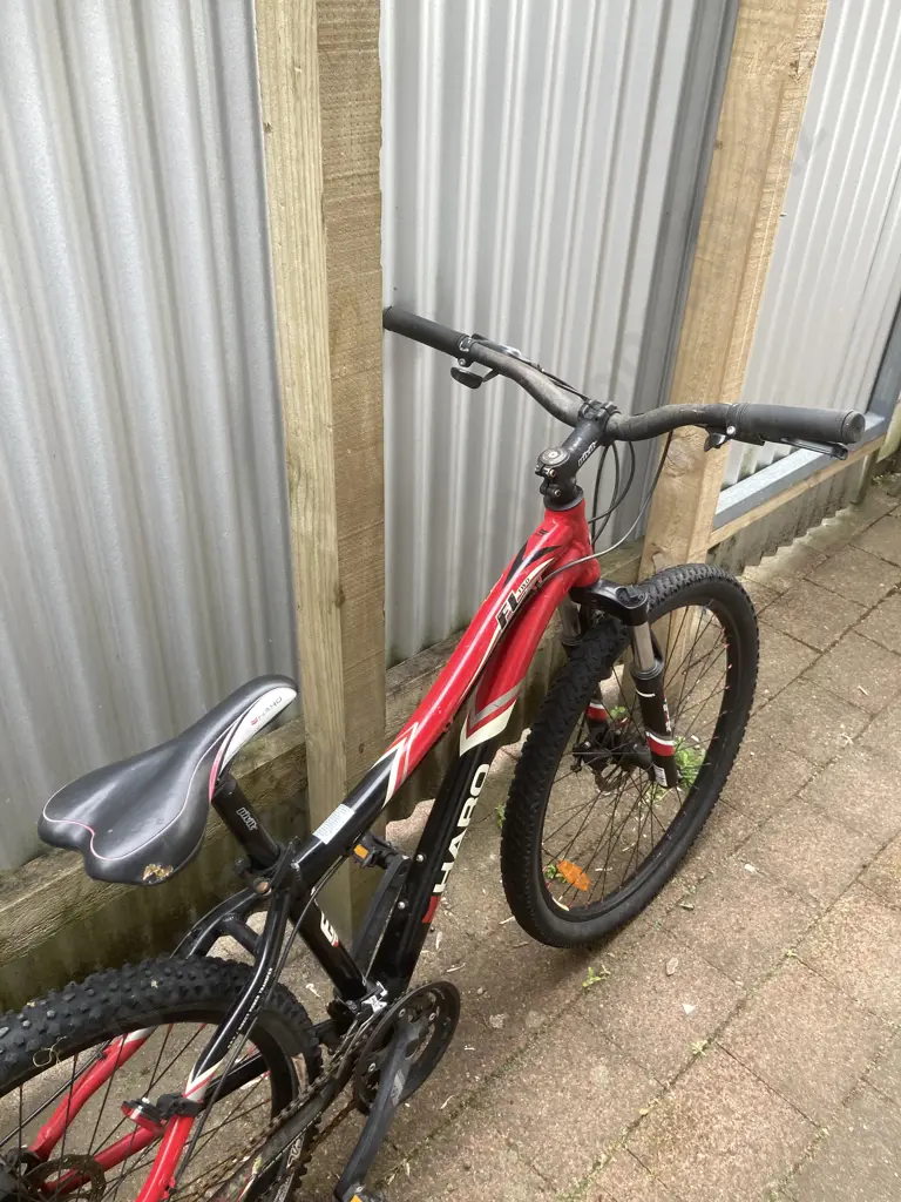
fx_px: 972
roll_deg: -3.7
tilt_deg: -34.0
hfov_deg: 49.7
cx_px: 450
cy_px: 601
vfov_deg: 63.4
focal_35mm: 28
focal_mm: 3.99
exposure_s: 1/121
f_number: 1.8
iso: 40
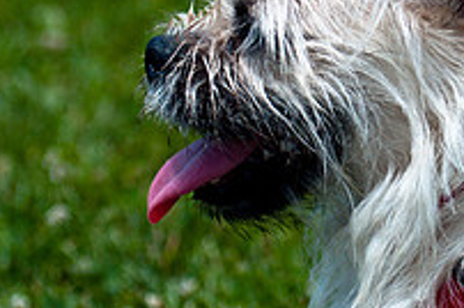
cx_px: 319
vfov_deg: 4.5
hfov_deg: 6.8
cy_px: 229
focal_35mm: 302
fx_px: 3886
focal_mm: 70
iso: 200
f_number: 2.8
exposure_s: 1/3200
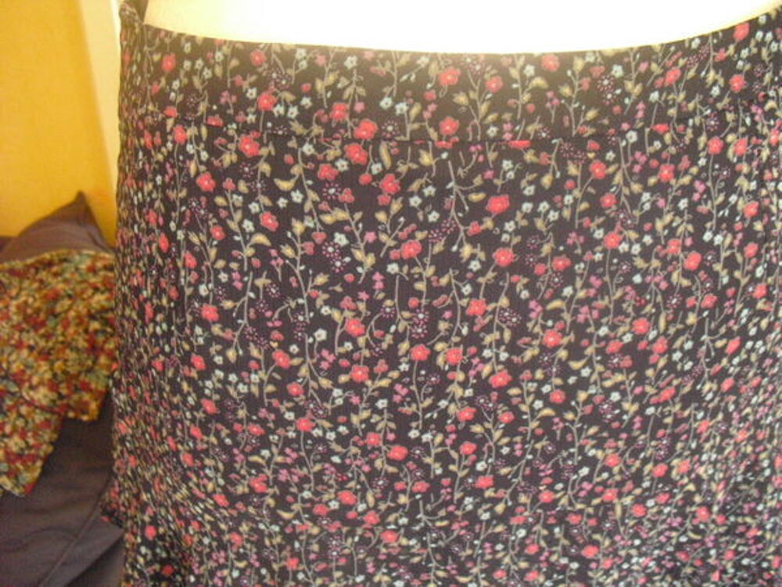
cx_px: 391
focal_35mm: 36
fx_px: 813
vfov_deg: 39.7
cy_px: 294
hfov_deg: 51.4
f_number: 3.1
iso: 800
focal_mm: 6.3
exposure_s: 1/10
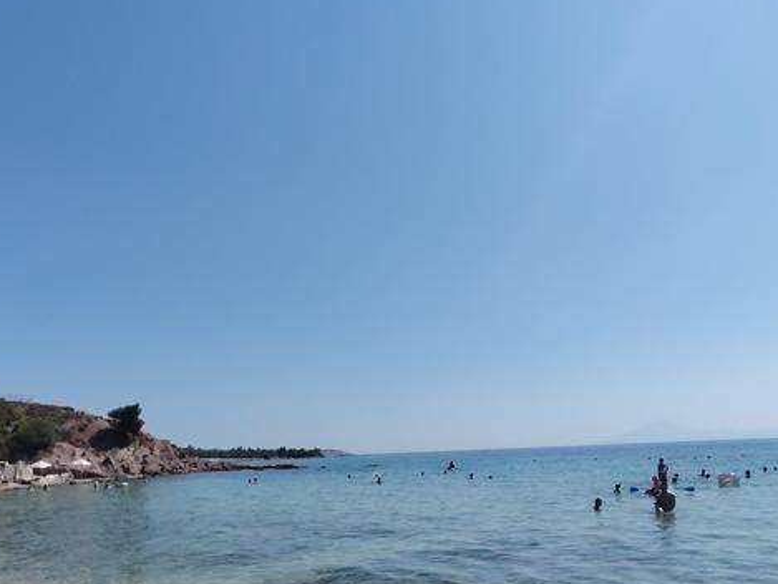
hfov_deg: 61.6
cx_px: 372
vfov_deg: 45.4
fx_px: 652
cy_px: 479
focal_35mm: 29
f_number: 2.2
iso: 100
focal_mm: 1.42
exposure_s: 1/4370
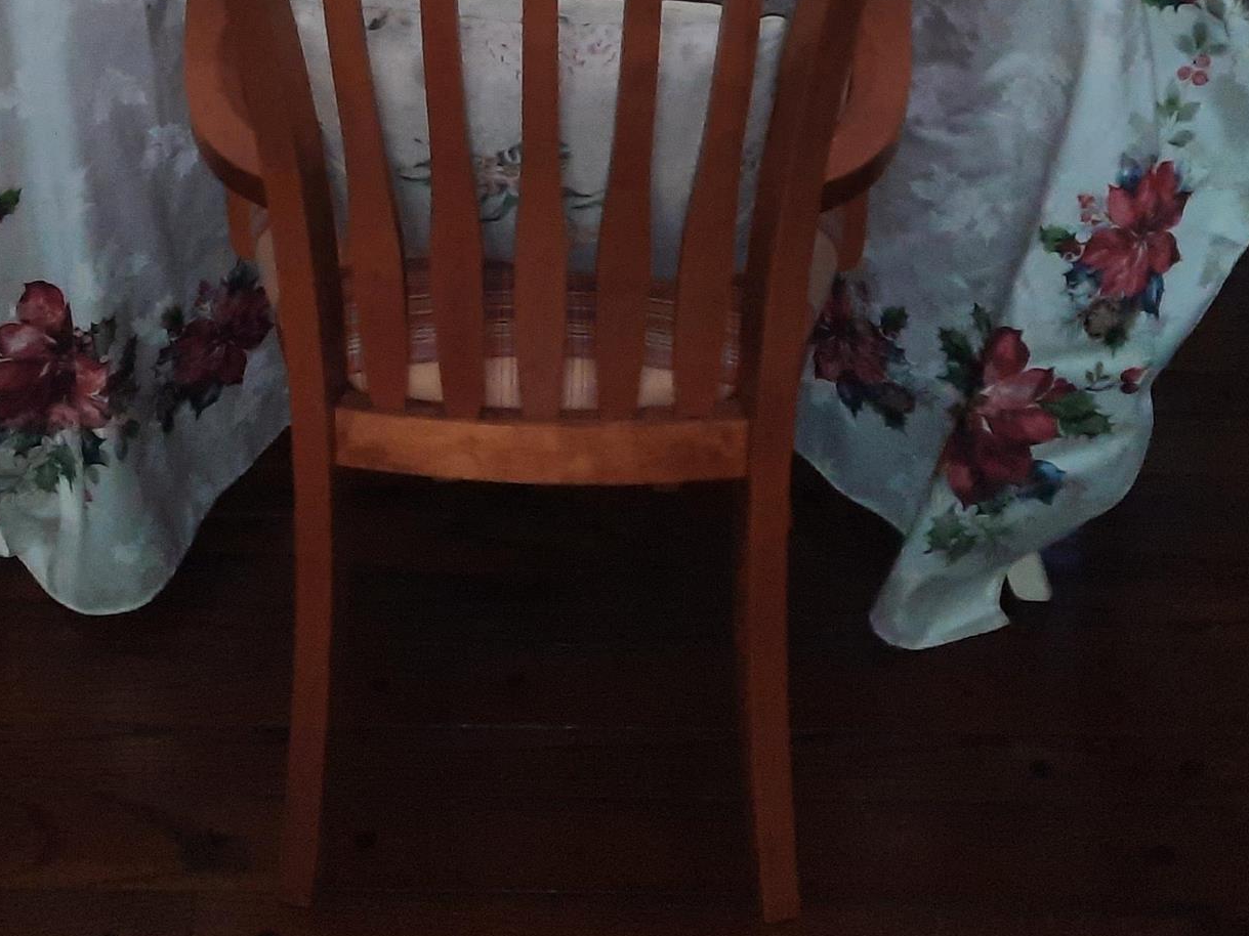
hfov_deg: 30.5
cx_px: 436
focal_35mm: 63
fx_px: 2273
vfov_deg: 21.6
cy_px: -187
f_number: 2
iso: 320
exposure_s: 1/60
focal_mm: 4.6
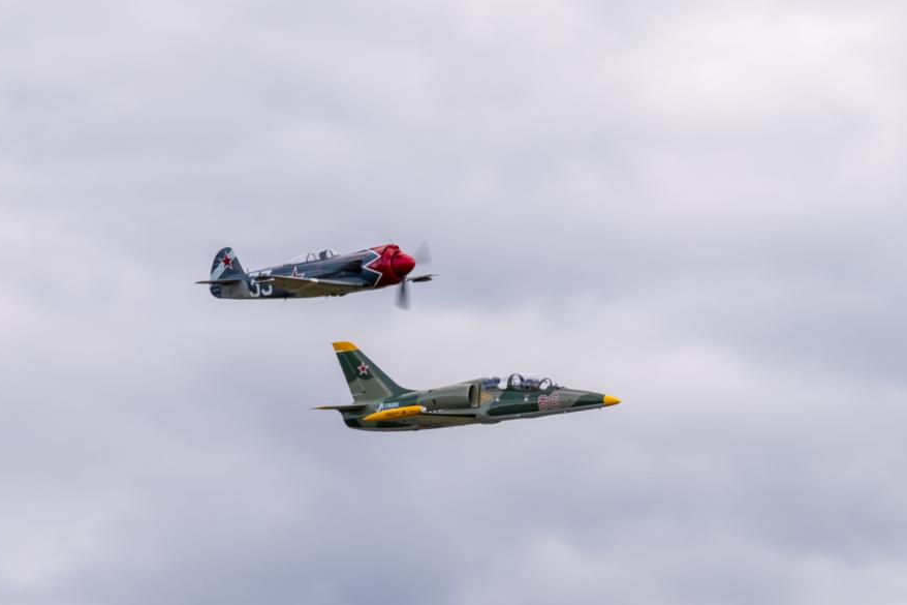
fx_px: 8992
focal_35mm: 357
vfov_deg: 3.8
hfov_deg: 5.8
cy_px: 326
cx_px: 435
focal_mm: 164.6
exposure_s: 1/250
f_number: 10
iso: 400
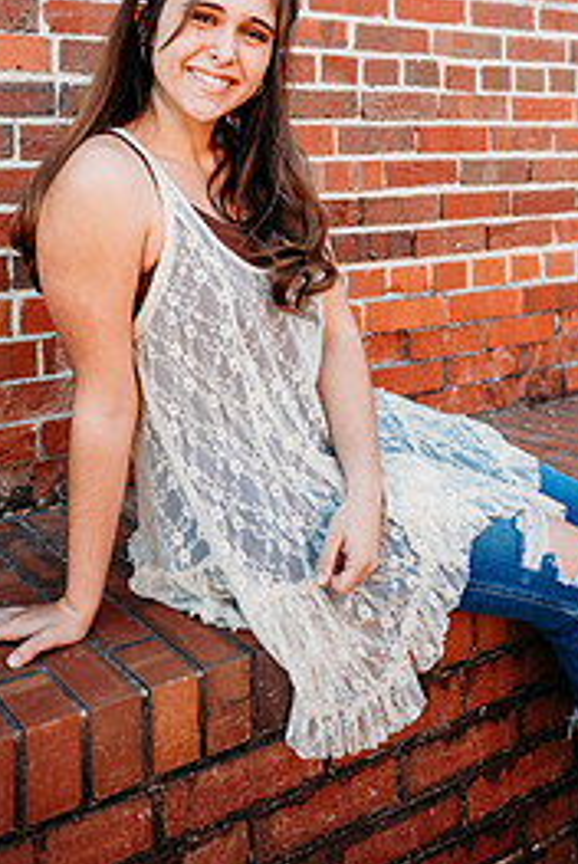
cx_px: 279
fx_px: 985
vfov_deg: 44.8
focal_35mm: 41
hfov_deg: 32.7
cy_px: 161
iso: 100
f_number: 2.2
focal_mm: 24
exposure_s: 1/400
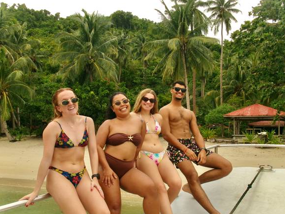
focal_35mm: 35
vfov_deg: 40.7
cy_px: 113
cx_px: 145
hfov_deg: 52.6
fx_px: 288
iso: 100
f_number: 10.8
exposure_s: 1/100
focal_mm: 5.1
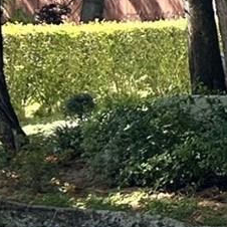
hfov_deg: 8.1
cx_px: 799
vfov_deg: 10.4
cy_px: -96
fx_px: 1209
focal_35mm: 163
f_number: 1.5
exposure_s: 1/873
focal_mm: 5.7
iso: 50
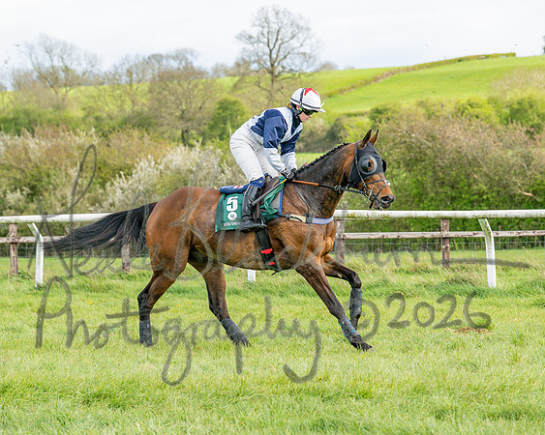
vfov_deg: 10.1
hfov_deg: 12.7
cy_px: 218
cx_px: 274
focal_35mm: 152
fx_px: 2453
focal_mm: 90
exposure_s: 1/2500
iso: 400
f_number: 4
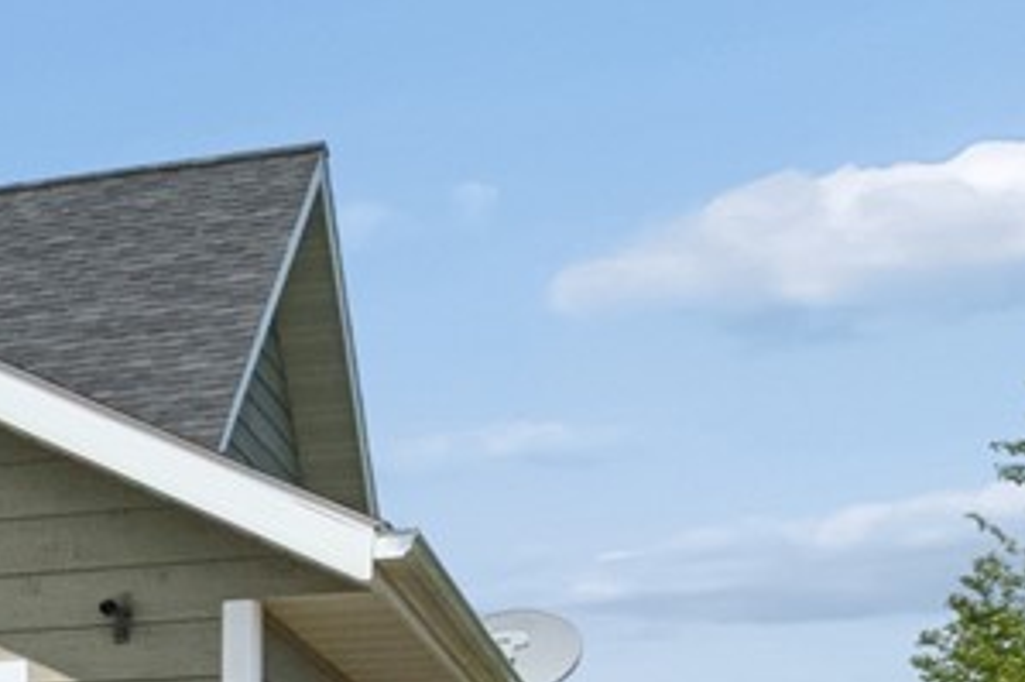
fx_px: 3102
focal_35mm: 109
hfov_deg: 13.4
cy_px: 997
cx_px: -1474
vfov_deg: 12.0
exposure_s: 1/1250
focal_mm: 10
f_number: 6.3
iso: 100
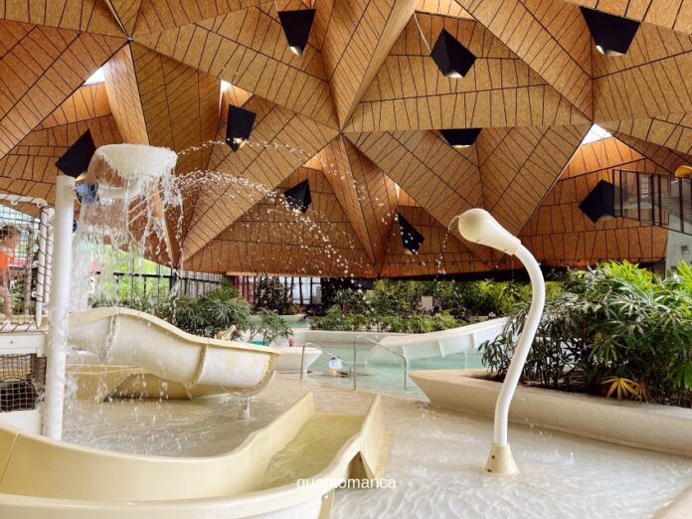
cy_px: 260
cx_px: 346
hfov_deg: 67.3
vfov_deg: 53.1
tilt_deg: +4.5
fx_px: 520
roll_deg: -0.9
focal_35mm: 26
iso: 100
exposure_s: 1/121
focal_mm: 5.7
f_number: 1.5
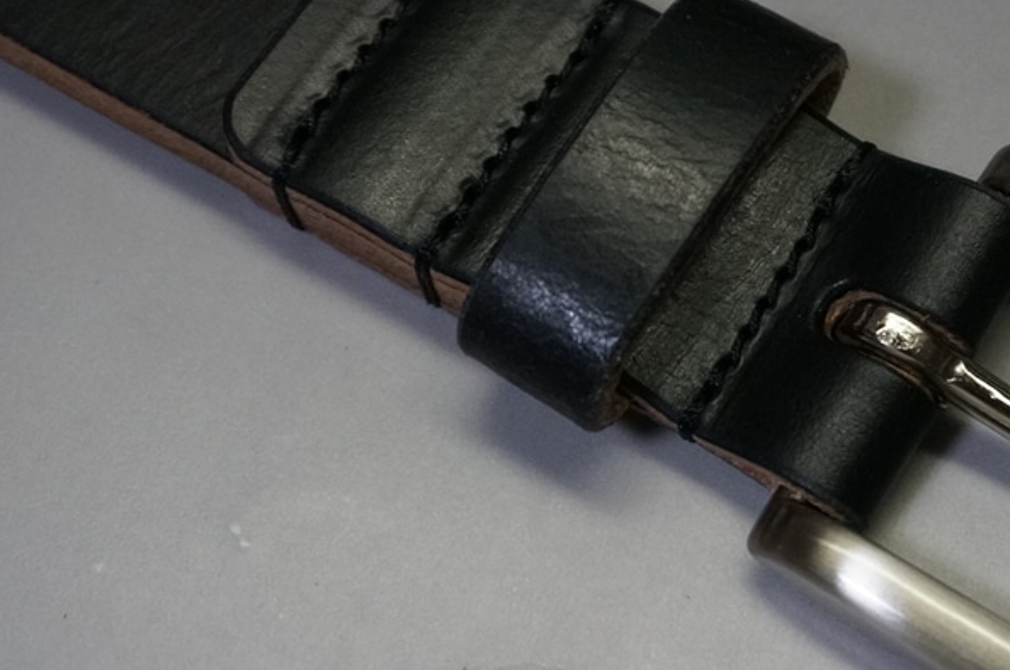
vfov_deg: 14.5
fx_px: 2633
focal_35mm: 94
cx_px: 821
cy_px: 316
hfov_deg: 21.4
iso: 1250
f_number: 5
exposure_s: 1/160
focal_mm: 31
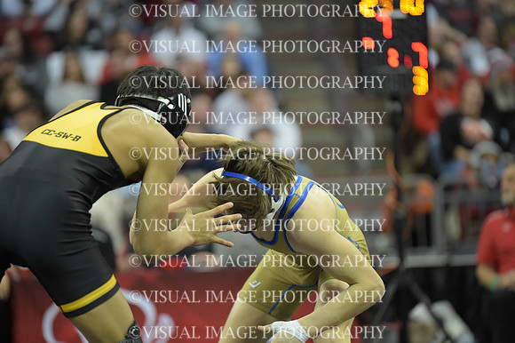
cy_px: 172
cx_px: 258
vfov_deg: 6.9
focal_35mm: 200
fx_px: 2859
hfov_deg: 10.3
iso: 6400
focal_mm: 200
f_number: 2.8
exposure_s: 1/1250
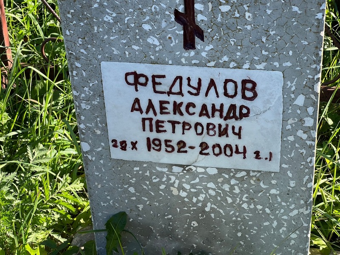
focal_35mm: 77
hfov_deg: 25.3
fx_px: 756
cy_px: 128
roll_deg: -2.4
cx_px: 170
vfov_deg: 19.1
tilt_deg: -34.9
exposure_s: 1/169
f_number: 2.8
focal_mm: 9
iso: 32
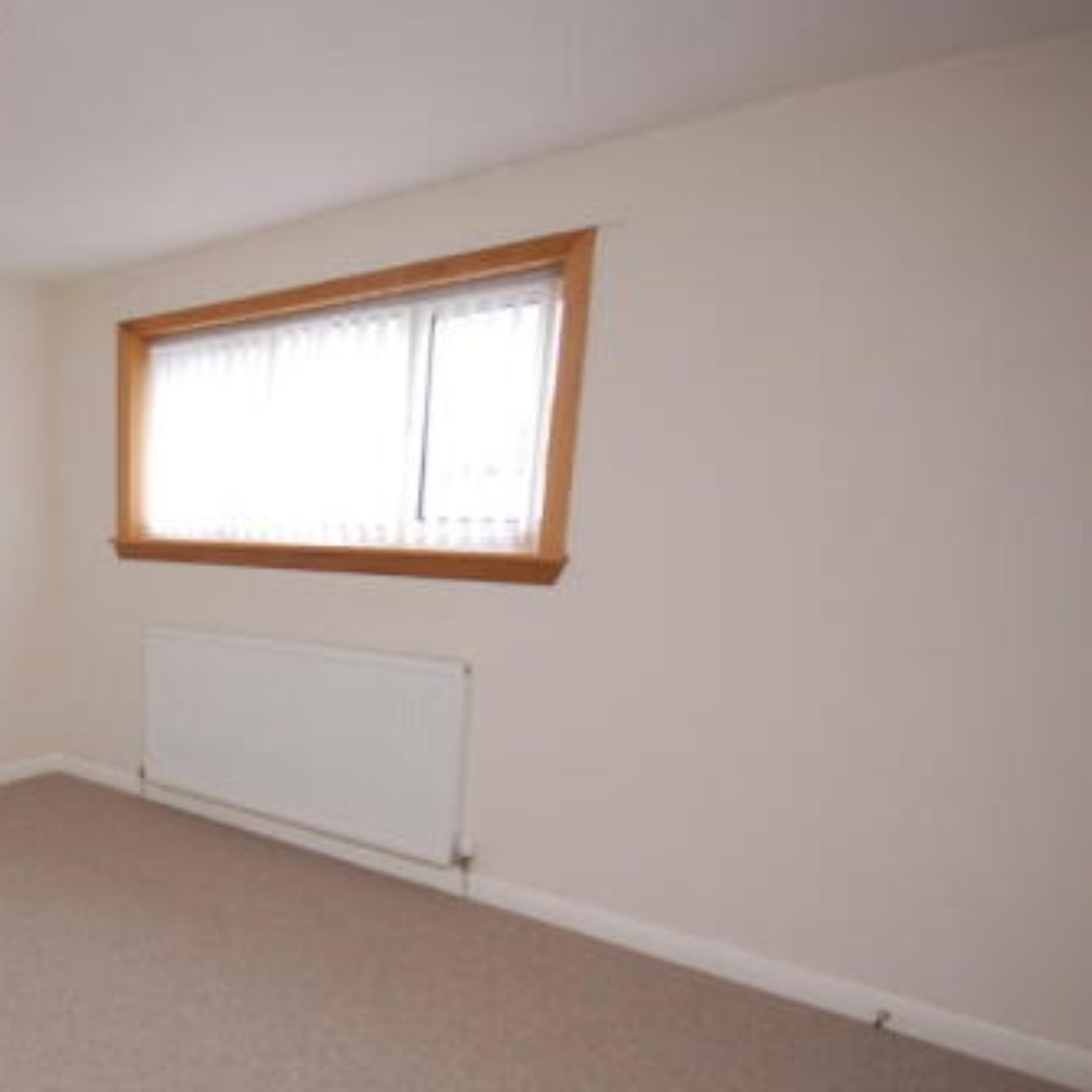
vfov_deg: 62.4
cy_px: 654
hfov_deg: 52.1
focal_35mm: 25
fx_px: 892
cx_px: 36
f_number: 5.6
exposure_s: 1/60
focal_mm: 10
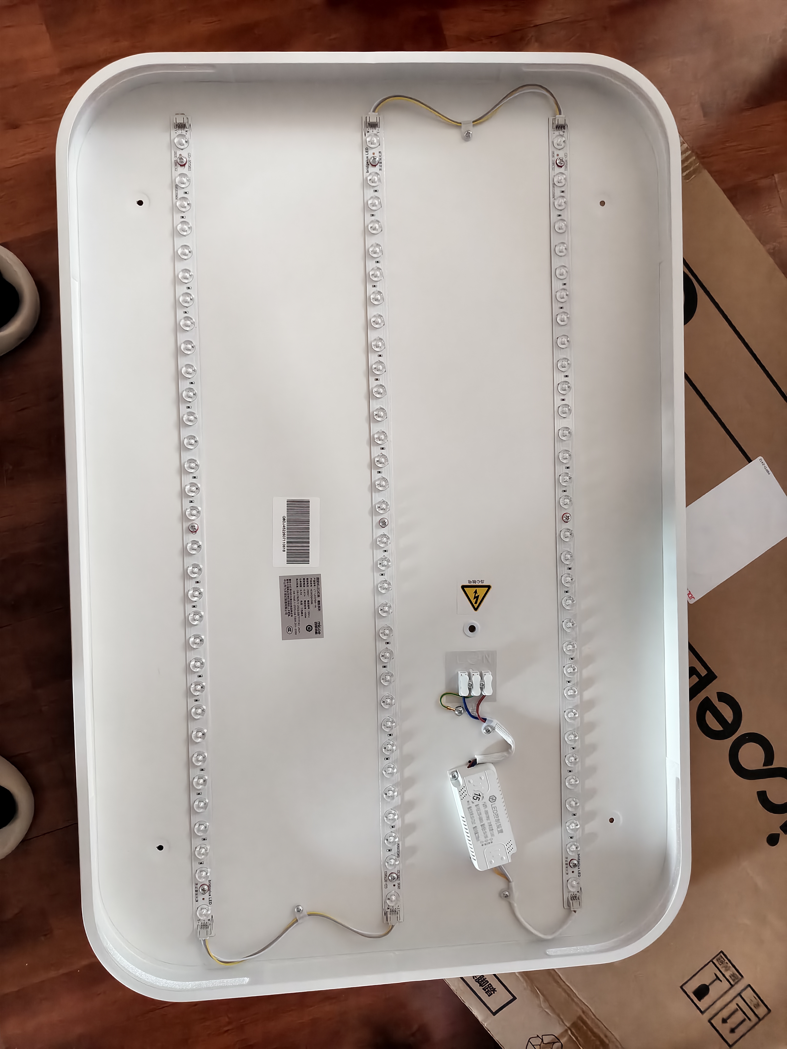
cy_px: 524
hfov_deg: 58.9
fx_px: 697
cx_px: 394
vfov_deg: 73.9
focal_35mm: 23
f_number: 1.88
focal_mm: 5.56
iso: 7456
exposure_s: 1/273
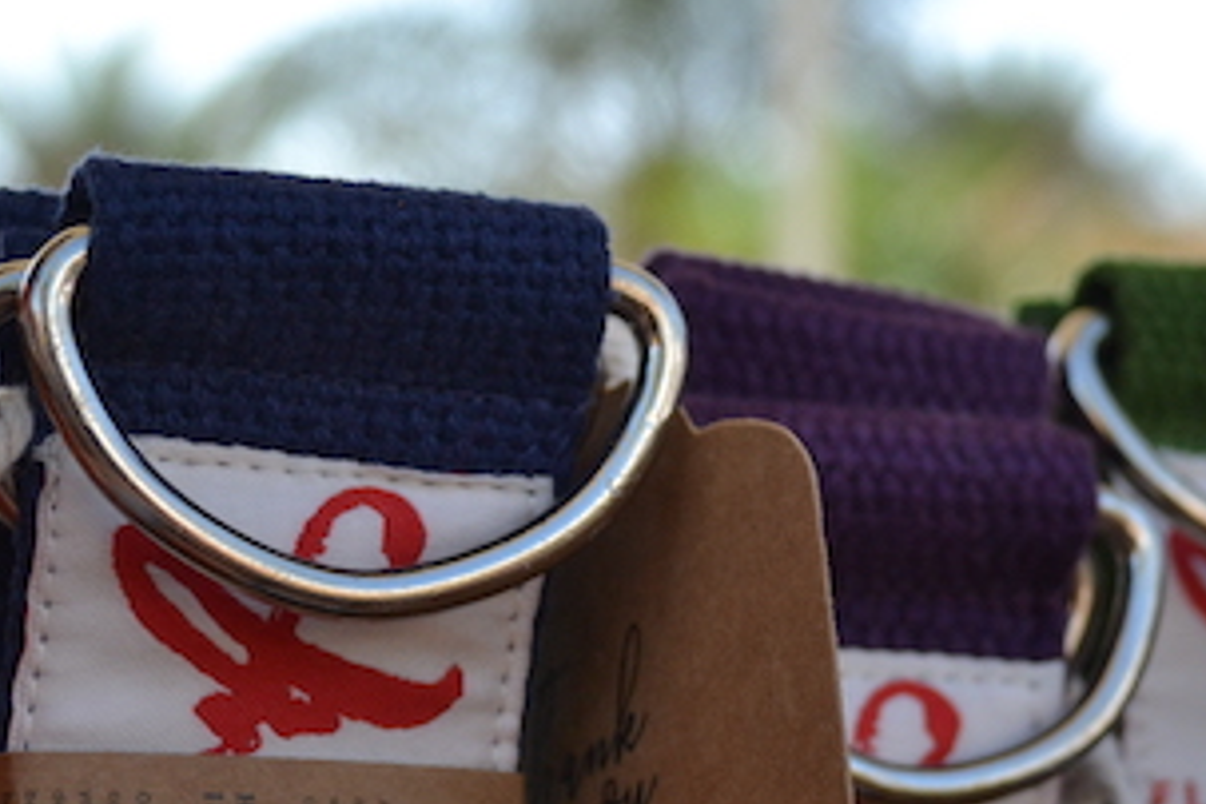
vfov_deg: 13.2
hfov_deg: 19.6
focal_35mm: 104
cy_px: 400
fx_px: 3484
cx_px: 677
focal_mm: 30
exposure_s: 1/1000
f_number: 5
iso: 400
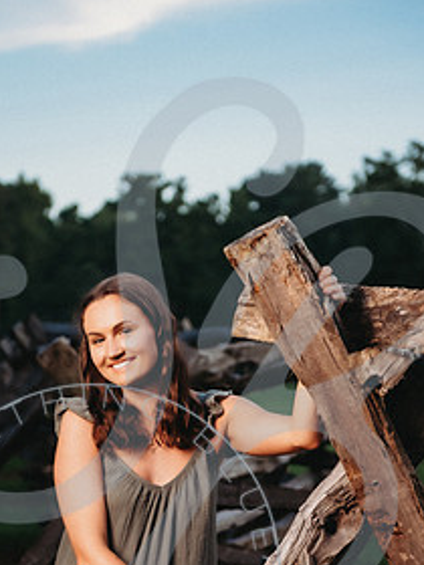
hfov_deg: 13.7
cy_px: 418
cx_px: 184
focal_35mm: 108
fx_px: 1764
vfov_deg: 18.1
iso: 400
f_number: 2.8
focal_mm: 70
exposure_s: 1/1600
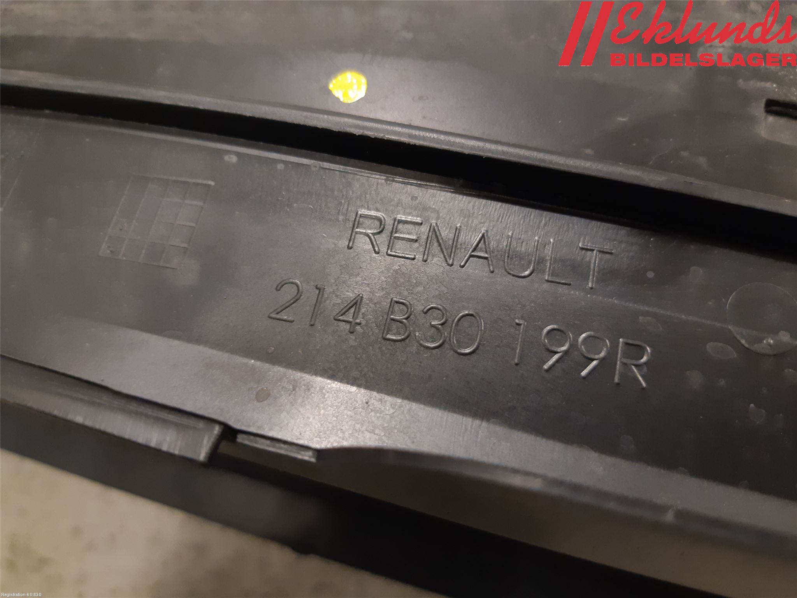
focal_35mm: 26
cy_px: 299
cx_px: 398
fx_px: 599
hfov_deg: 67.3
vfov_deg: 53.1
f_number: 1.7
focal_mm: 3.93
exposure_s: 1/50
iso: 200
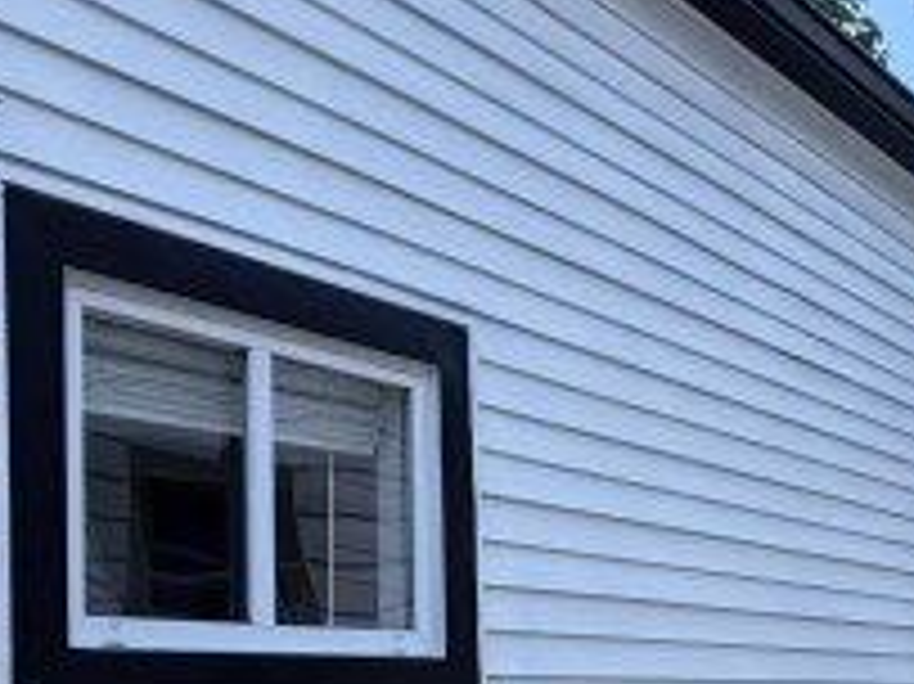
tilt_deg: +2.1
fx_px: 1214
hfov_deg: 41.2
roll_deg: +0.7
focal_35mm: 46
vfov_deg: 29.5
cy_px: 680
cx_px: 394
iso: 40
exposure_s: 1/506
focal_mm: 2.22
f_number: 2.2
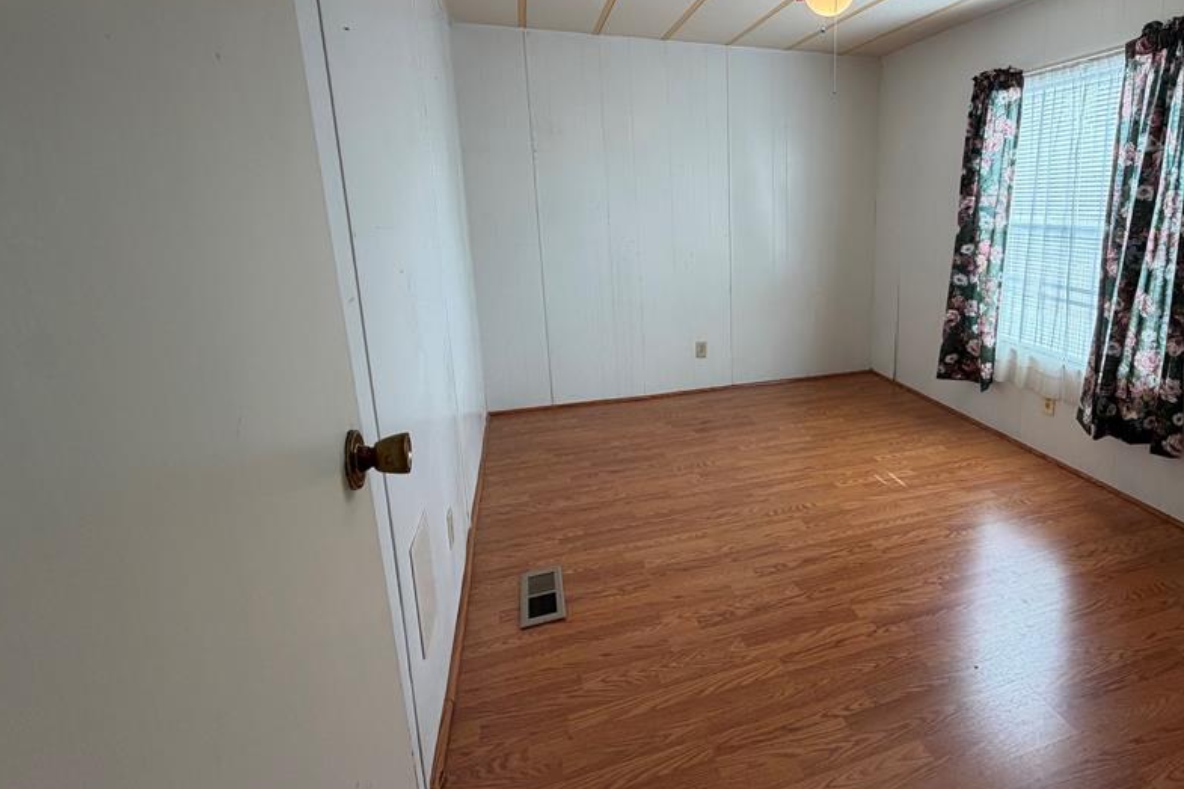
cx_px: 756
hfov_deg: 84.9
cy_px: 321
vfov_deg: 64.0
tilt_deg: -12.6
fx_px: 625
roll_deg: +1.9
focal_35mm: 19
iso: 125
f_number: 2.2
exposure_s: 1/120
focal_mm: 2.22
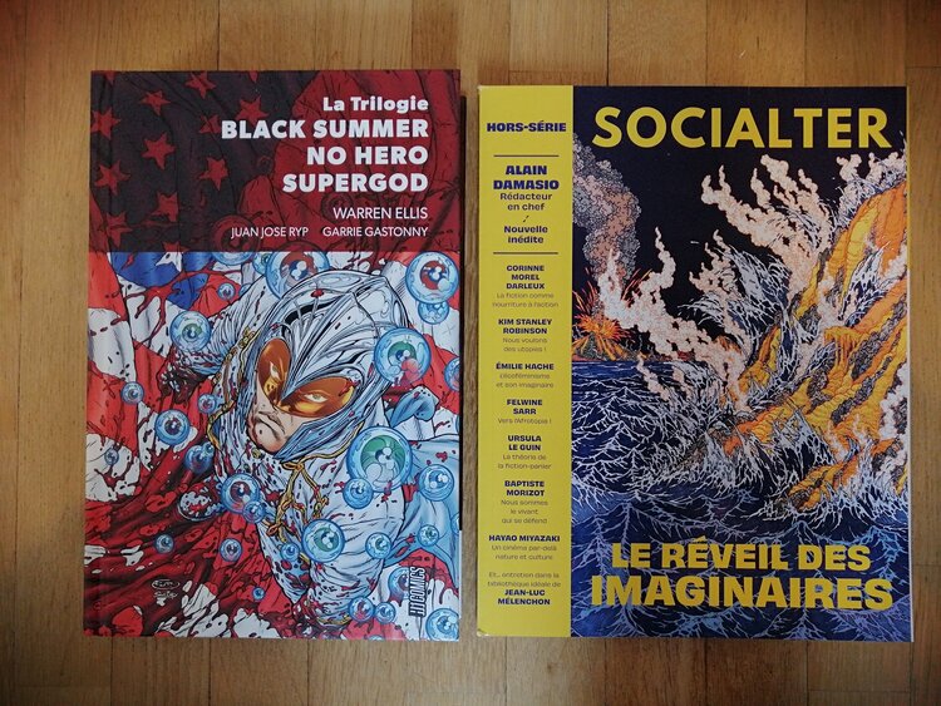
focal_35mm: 27
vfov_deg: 51.4
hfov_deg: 65.3
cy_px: 353
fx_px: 734
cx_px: 470
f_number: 1.8
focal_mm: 3.95
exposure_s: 1/33.3
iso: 250
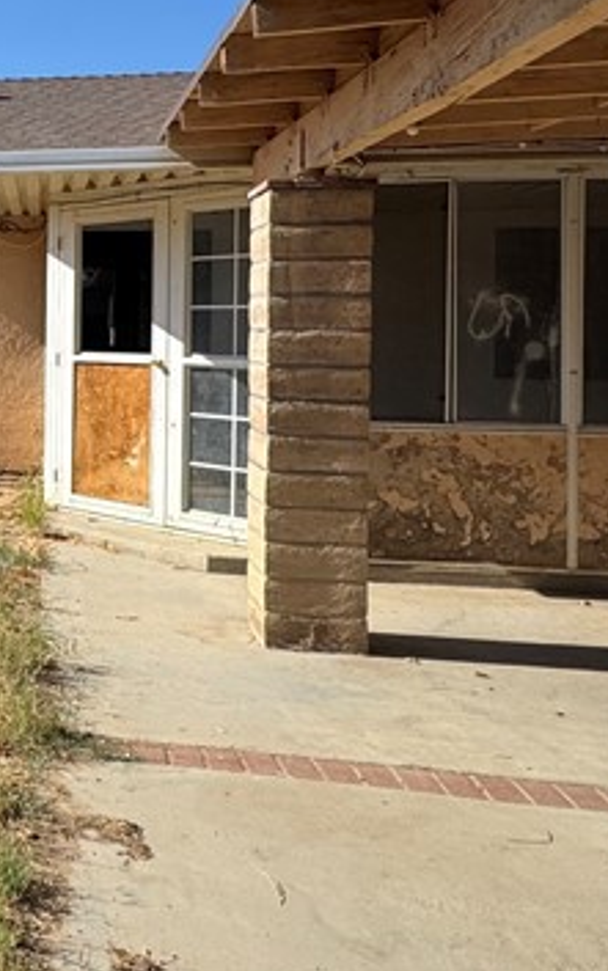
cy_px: 325
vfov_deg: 45.5
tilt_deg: -0.3
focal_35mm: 43
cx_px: -237
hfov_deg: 24.8
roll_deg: -0.7
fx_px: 1139
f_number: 2.2
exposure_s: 1/1976
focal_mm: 2.22
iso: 50
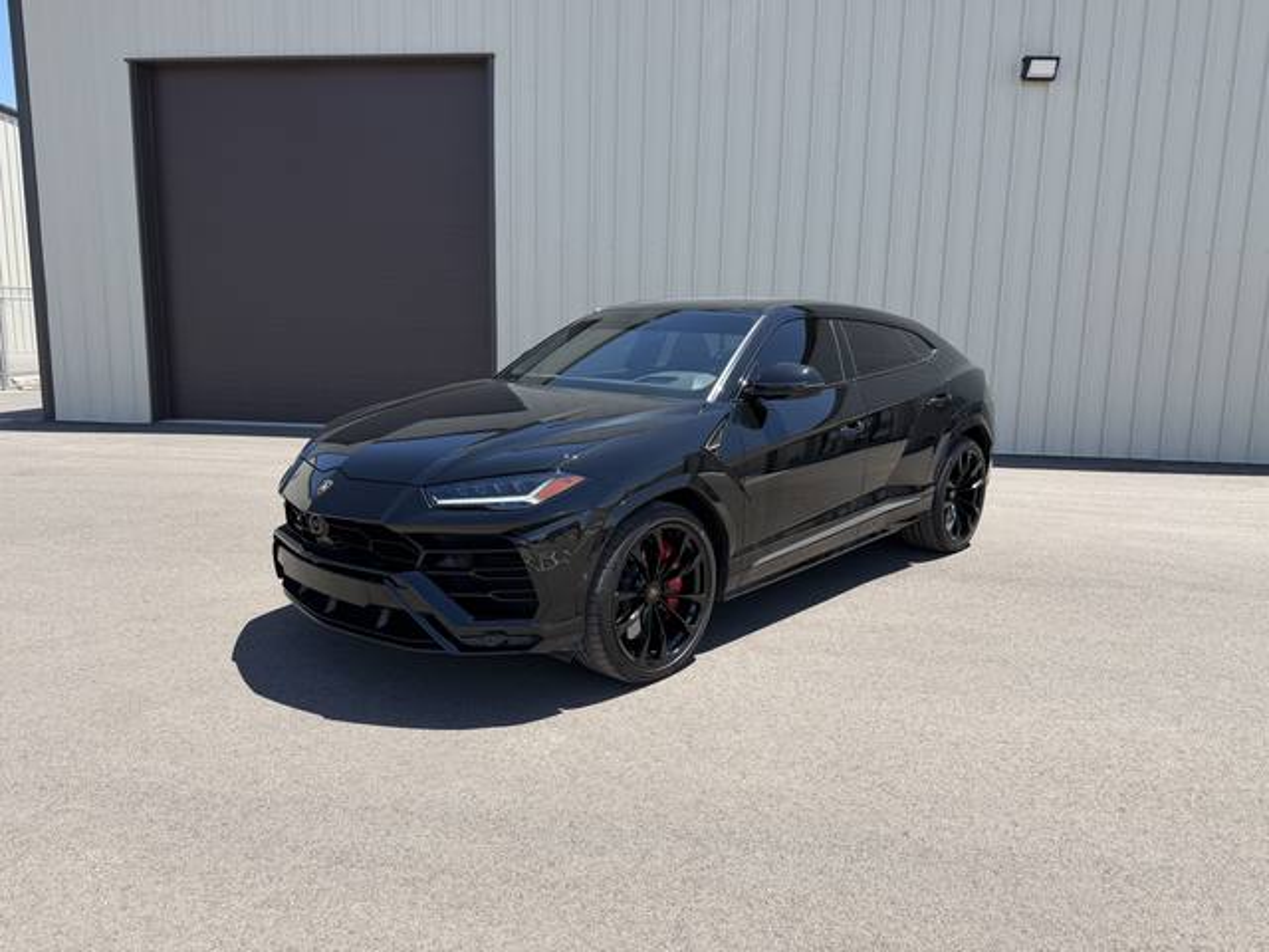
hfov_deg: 71.6
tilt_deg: -9.5
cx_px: 634
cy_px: 476
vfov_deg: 56.8
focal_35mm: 24
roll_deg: -0.5
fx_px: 880
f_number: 1.78
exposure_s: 1/2445
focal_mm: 6.76
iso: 80
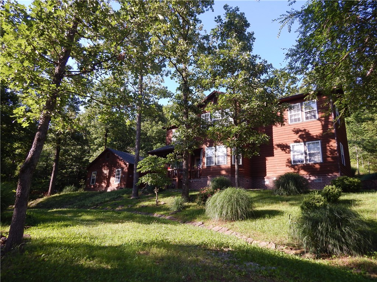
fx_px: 250
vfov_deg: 58.9
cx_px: 188
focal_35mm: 23
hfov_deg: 73.9
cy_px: 141
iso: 125
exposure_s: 1/400
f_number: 3
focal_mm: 4
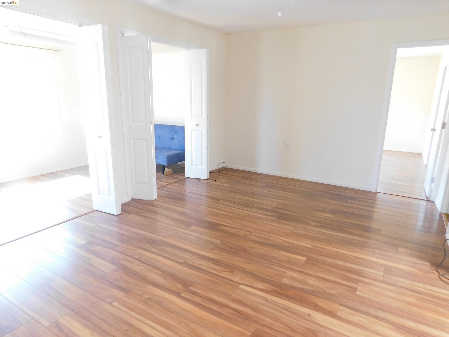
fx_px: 298
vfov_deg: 58.9
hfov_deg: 73.9
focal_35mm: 23
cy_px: 168
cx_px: 224
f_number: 3
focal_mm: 4
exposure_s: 1/25
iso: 400
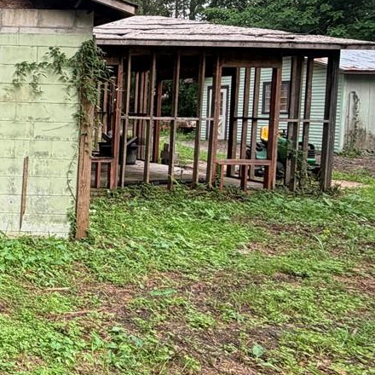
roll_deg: -0.3
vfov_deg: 37.1
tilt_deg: -2.7
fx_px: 552
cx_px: -170
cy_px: 122
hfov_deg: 27.5
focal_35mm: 45
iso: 50
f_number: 2.2
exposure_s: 1/121
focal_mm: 2.22
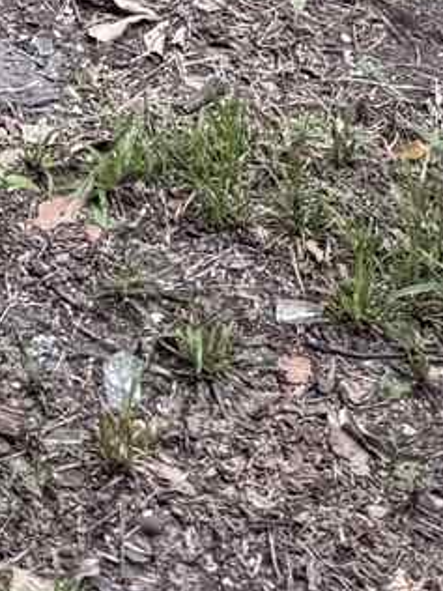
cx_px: -305
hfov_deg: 8.2
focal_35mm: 175
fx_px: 2986
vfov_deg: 8.3
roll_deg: +2.1
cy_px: -1517
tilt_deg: -6.1
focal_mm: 6.76
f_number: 1.78
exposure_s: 1/329
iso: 80
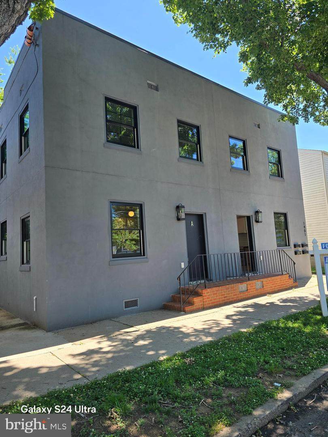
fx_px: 291
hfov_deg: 58.9
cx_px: 164
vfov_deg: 73.9
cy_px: 218
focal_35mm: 23
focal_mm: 6.3
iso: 12
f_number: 1.7
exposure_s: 1/263
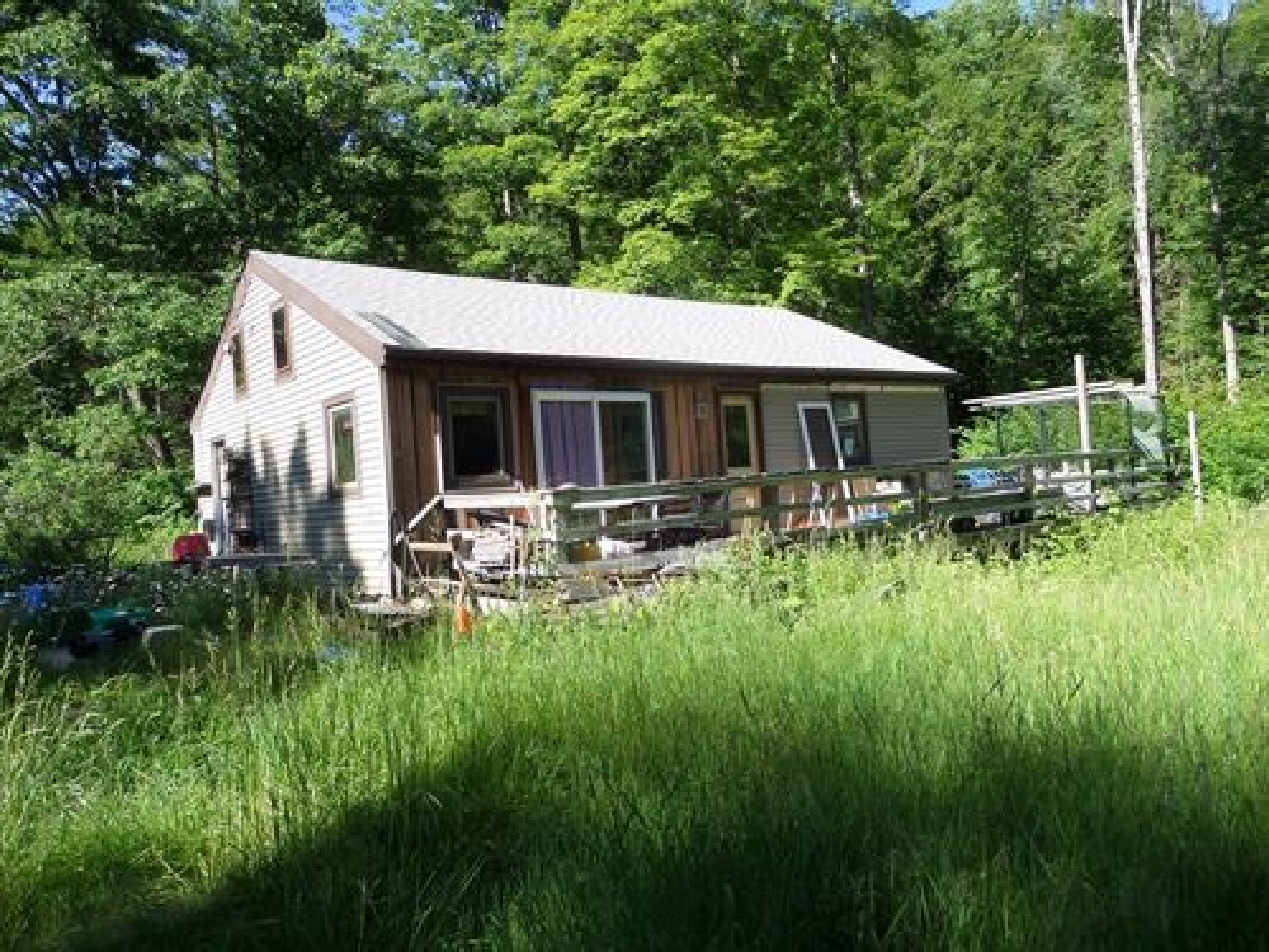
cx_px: 634
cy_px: 476
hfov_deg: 71.6
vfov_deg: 56.8
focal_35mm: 24
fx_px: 880
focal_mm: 4
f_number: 3.2
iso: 100
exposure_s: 1/500
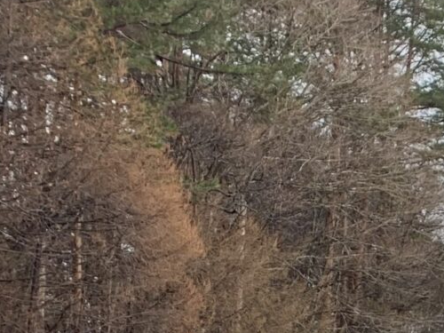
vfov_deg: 9.9
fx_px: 1706
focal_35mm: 133
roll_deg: -0.8
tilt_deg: +2.2
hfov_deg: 13.0
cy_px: 769
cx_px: 865
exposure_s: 1/170
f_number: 1.8
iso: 25
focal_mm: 4.25
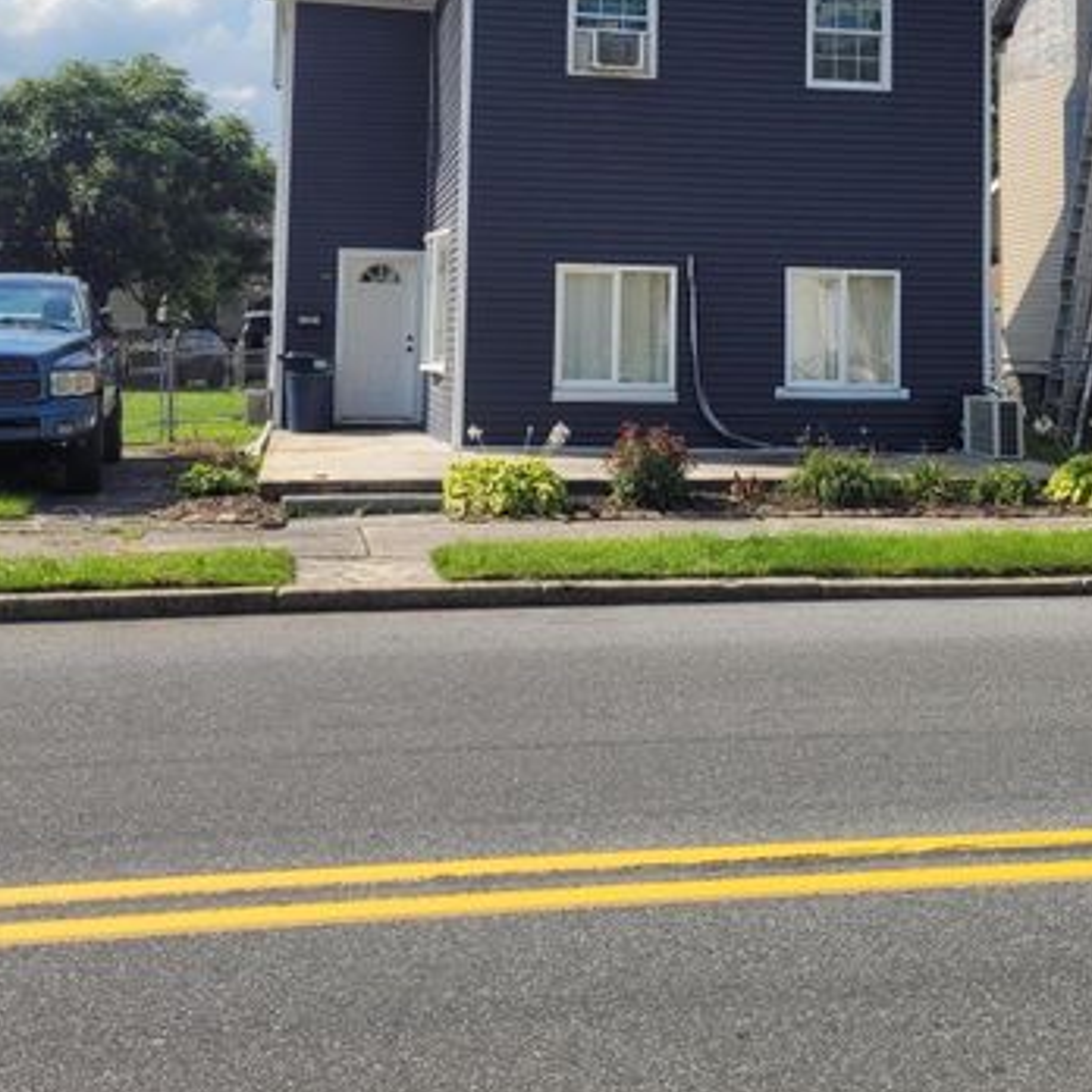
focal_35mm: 44
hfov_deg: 38.3
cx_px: 599
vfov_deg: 37.0
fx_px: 1570
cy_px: 221
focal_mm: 5.4
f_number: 1.8
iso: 40
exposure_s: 1/2544
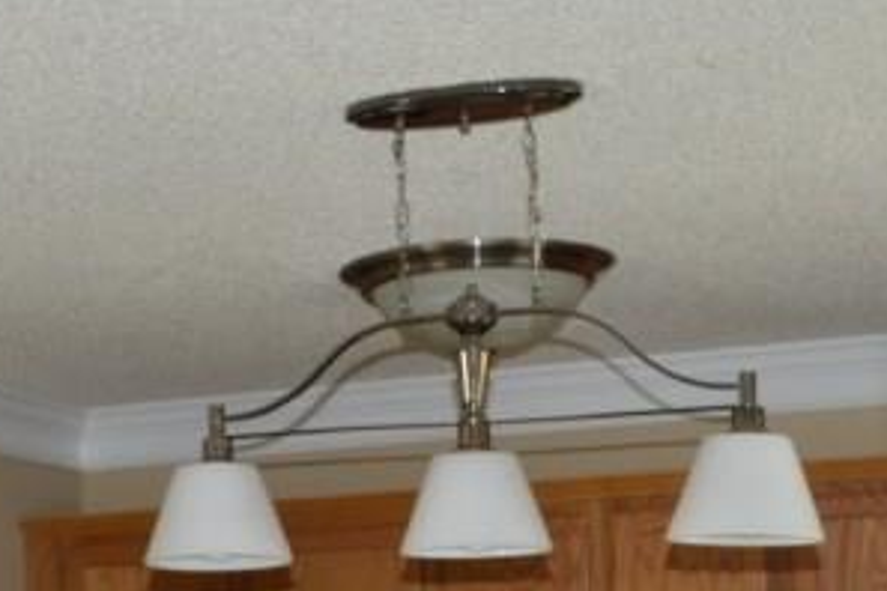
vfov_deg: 13.9
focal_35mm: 93
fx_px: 2291
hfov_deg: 21.9
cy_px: 846
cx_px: 385
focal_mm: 18
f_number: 3.5
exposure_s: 1/60
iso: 640
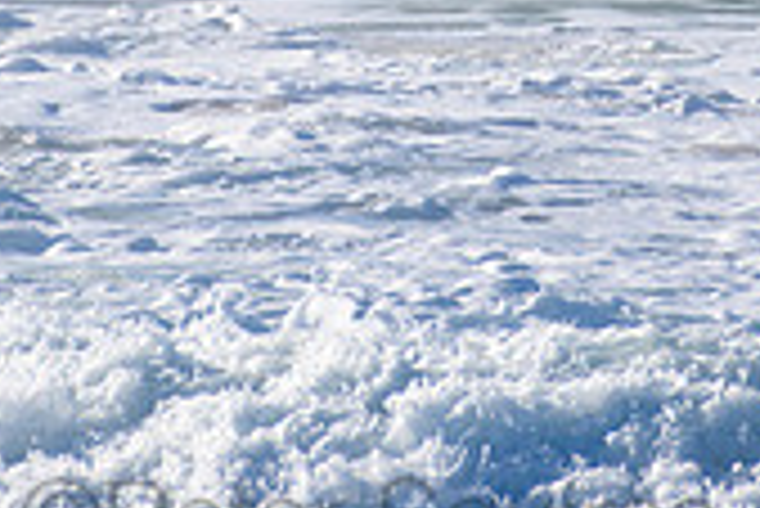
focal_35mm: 2573
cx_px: 369
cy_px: -227
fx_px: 54364
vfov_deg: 0.5
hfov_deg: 0.8
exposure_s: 1/2000
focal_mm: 500
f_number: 5.6
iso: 280
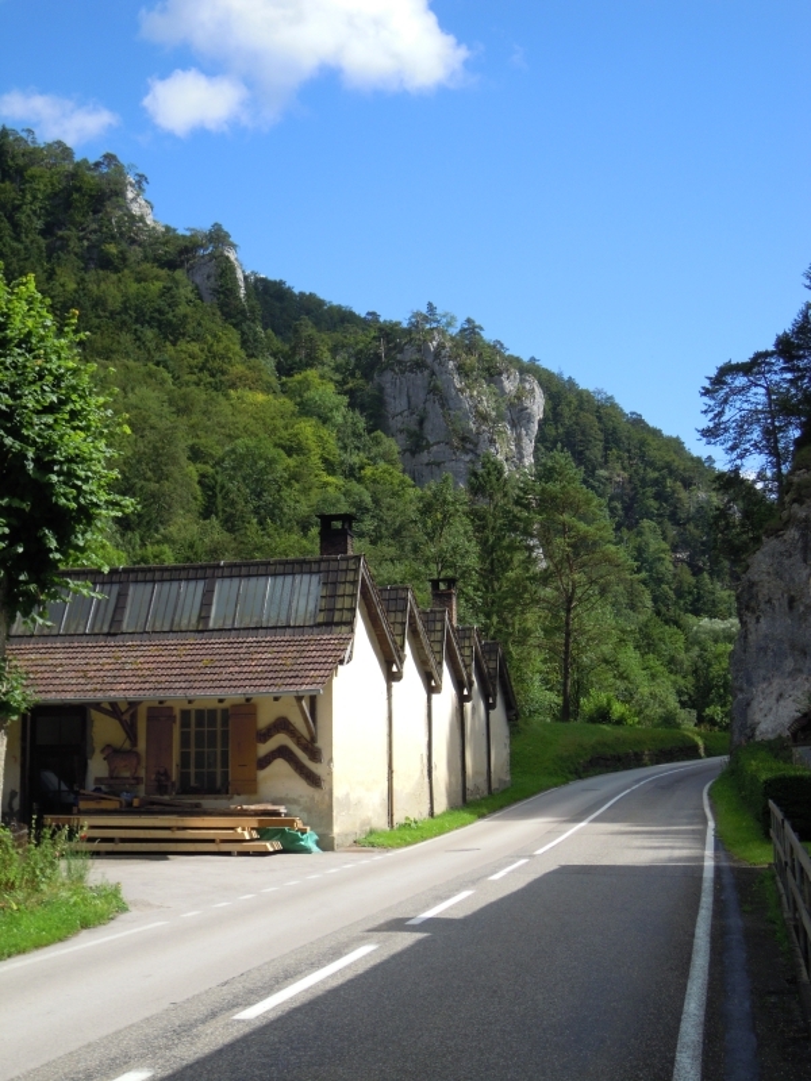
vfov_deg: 41.2
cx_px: 406
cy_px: 540
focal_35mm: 46
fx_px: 1437
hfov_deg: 31.5
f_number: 3.4
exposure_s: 1/1000
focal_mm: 8.3
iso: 100
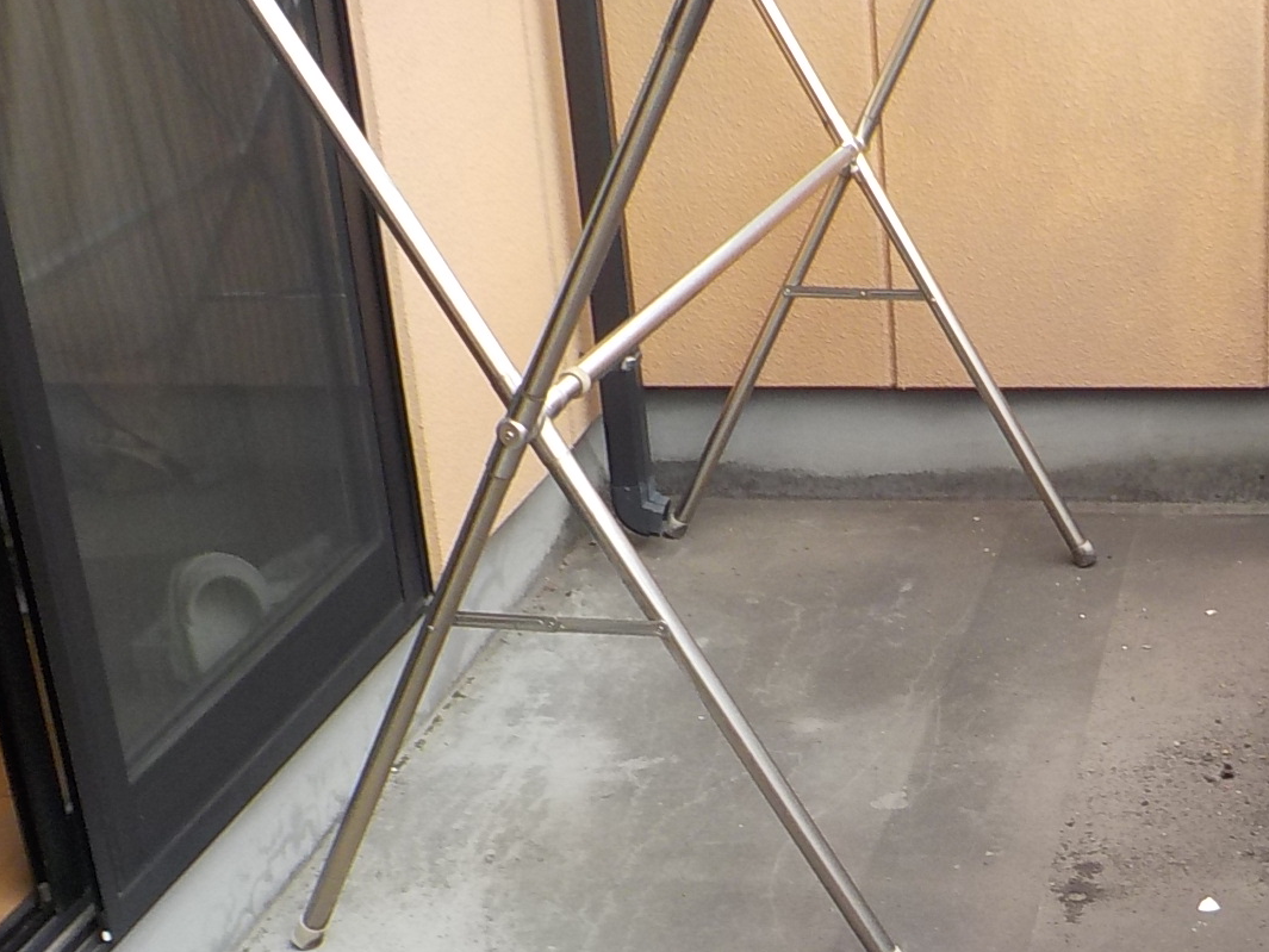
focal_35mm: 64
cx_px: 968
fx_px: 2346
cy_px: 761
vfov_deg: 22.6
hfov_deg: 29.7
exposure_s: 1/80
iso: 125
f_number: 3.3
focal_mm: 4.1
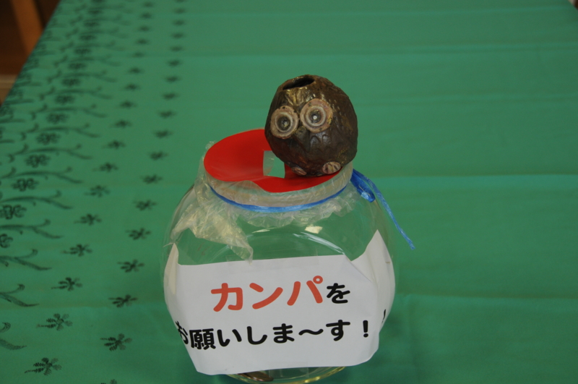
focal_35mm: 54
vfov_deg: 25.0
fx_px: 866
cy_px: 192
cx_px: 289
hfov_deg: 36.9
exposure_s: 1/200
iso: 400
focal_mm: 36
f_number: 4.2
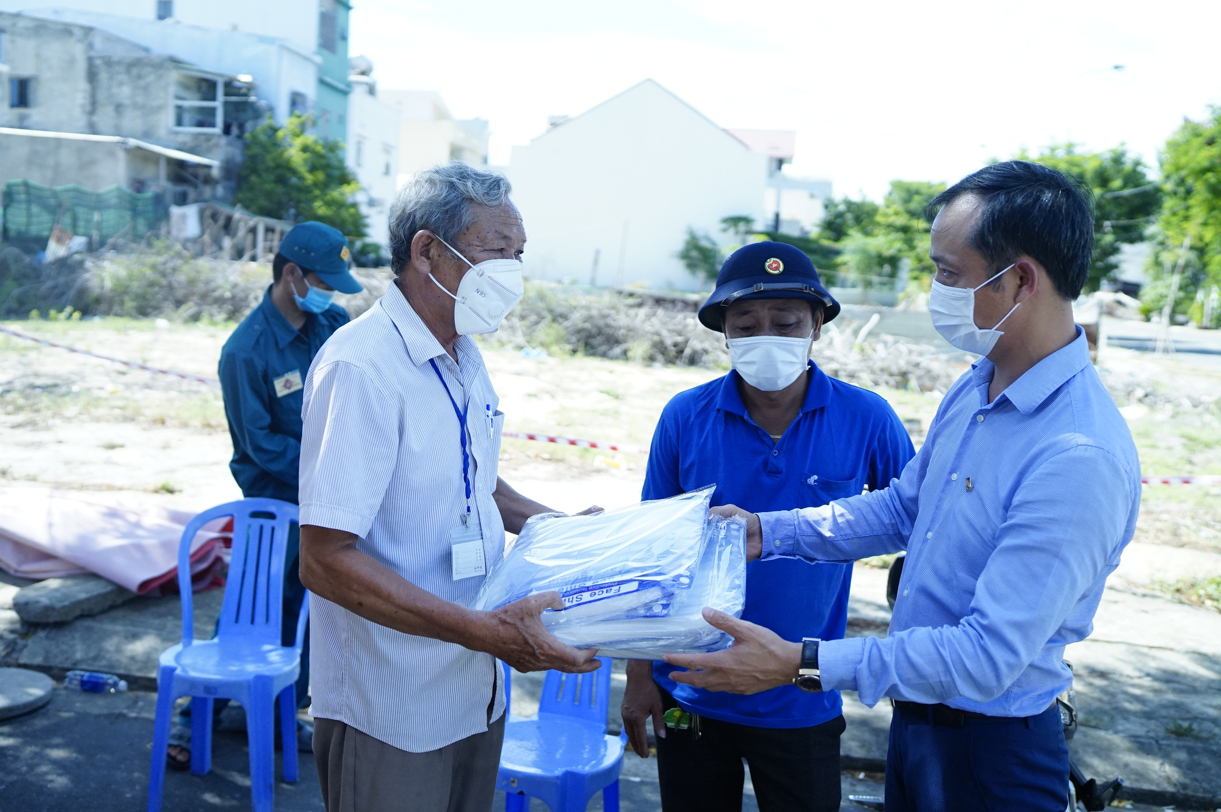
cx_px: 610
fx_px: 1186
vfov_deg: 37.8
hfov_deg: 54.5
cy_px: 406
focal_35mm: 35
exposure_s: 1/8000
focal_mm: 35
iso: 1600
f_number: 2.5
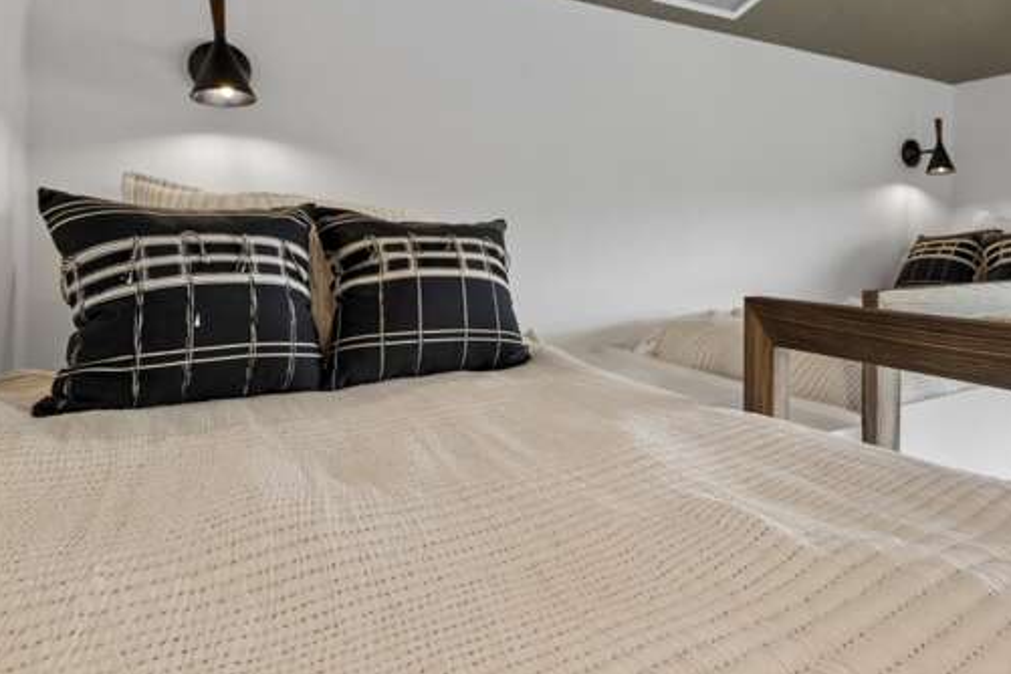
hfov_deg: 74.0
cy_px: 208
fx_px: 646
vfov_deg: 53.7
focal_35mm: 23
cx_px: 666
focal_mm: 10
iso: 400
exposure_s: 1/30
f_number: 4.5
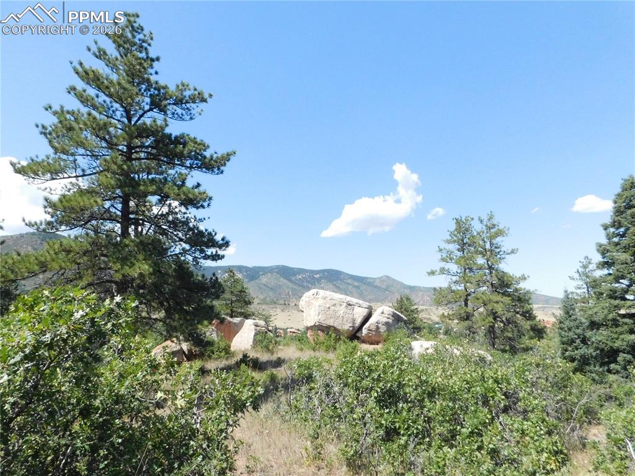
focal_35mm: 23
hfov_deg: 74.0
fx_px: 422
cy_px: 238
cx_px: 318
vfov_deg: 58.8
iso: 800
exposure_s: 1/1500
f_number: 6
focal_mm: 4
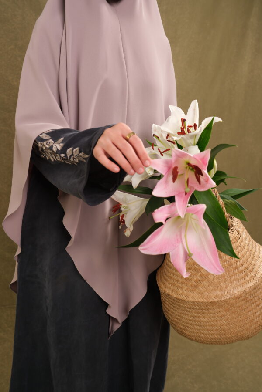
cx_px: 131
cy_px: 196
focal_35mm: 35
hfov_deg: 37.9
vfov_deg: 54.4
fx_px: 382
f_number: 4.5
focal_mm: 23
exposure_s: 1/125
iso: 250
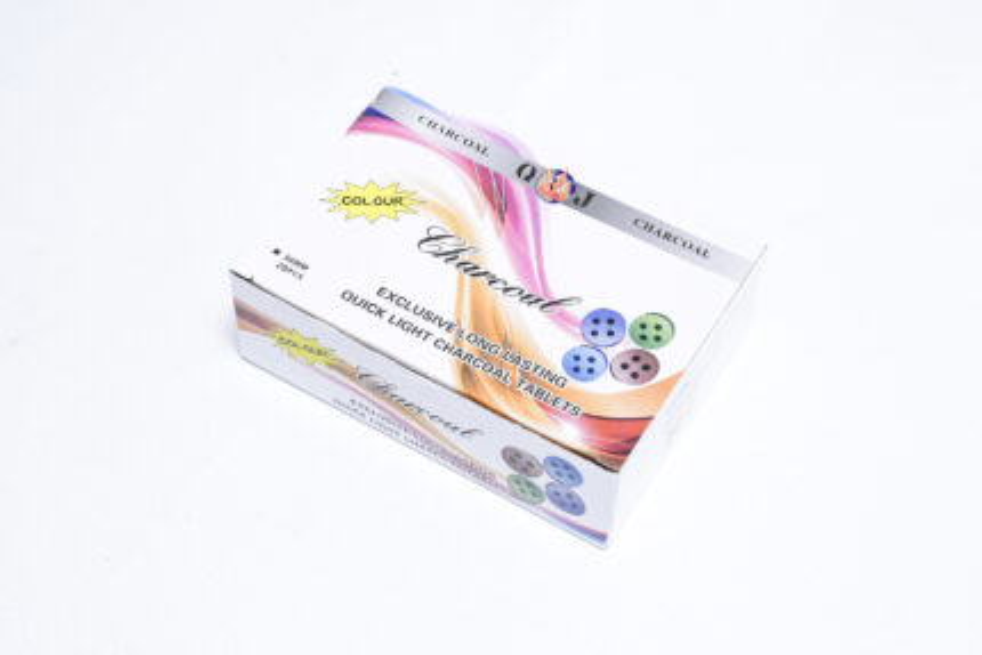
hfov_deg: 28.8
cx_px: 491
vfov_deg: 19.5
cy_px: 328
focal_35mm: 70
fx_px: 1910
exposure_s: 1/250
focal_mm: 70
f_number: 8
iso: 3200
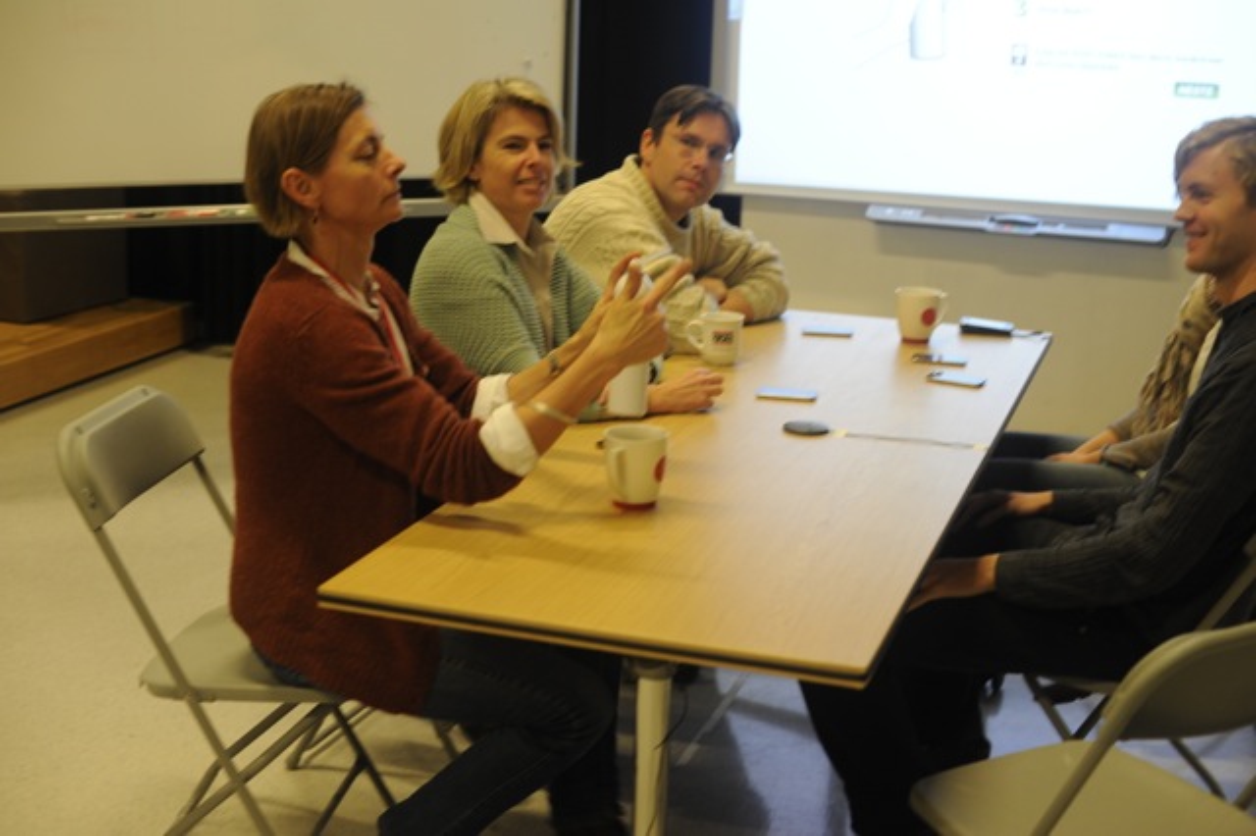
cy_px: 418
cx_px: 628
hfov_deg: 39.6
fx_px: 1743
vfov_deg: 27.0
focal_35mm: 50
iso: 800
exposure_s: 1/60
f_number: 4
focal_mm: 50
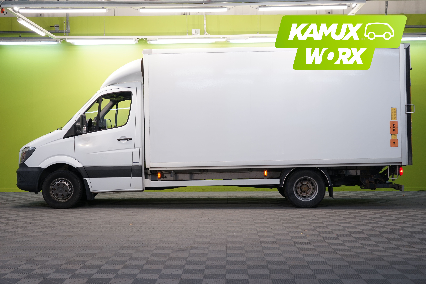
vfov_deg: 28.1
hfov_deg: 41.1
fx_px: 568
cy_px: 142
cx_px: 213
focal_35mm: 48
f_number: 4.5
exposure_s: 1/30
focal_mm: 48
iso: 320
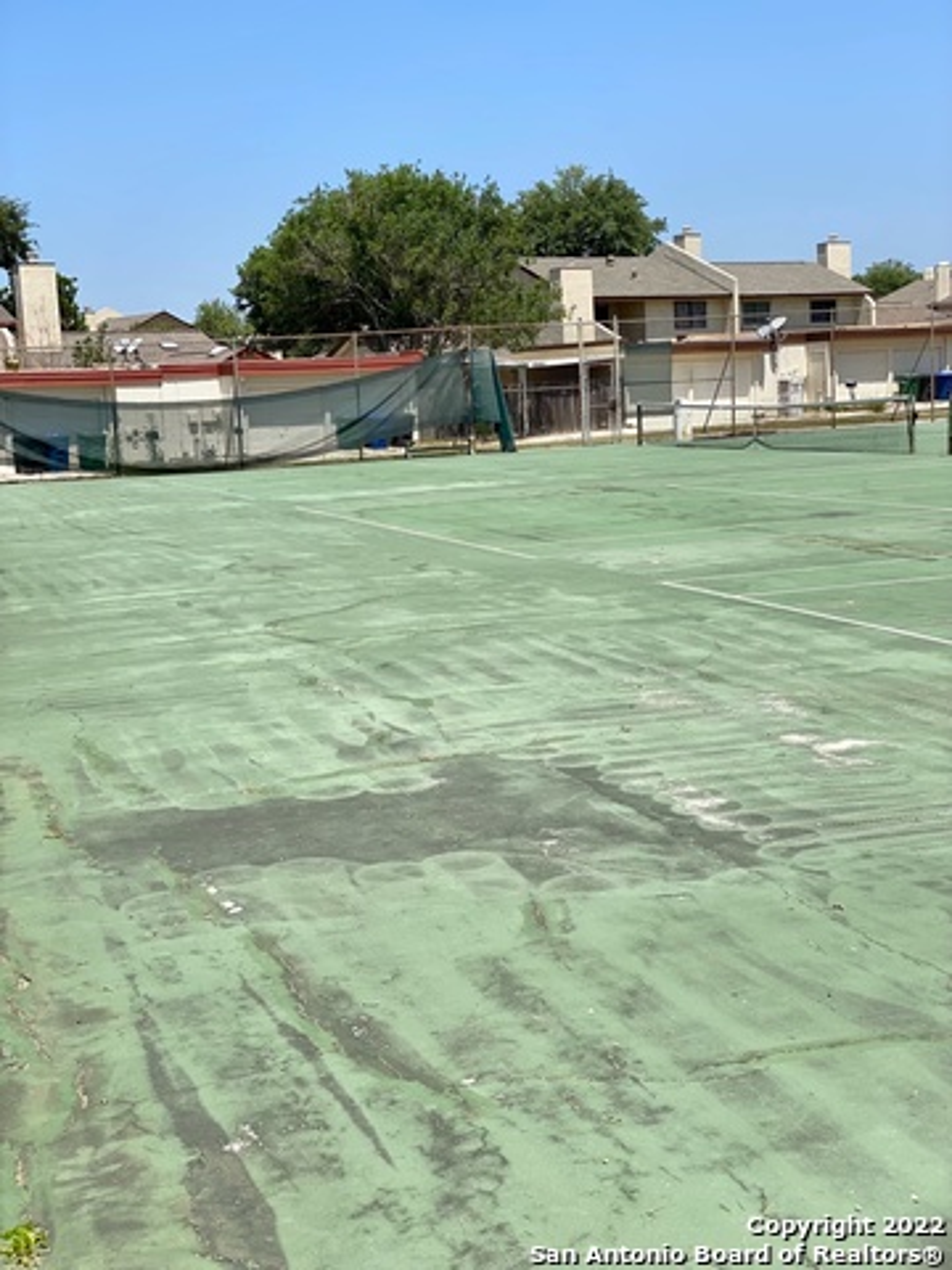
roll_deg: +1.7
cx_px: 476
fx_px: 1907
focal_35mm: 52
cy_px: 635
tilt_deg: -7.5
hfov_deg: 28.0
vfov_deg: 36.8
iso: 20
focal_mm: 6
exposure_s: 1/1597
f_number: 2
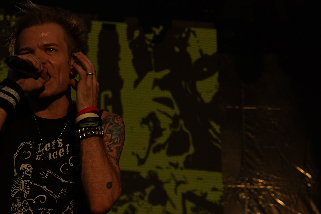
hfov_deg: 12.2
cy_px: 128
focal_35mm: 168
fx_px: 1498
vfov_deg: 8.2
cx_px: 181
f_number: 8
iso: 100
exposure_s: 1/1250
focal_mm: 73
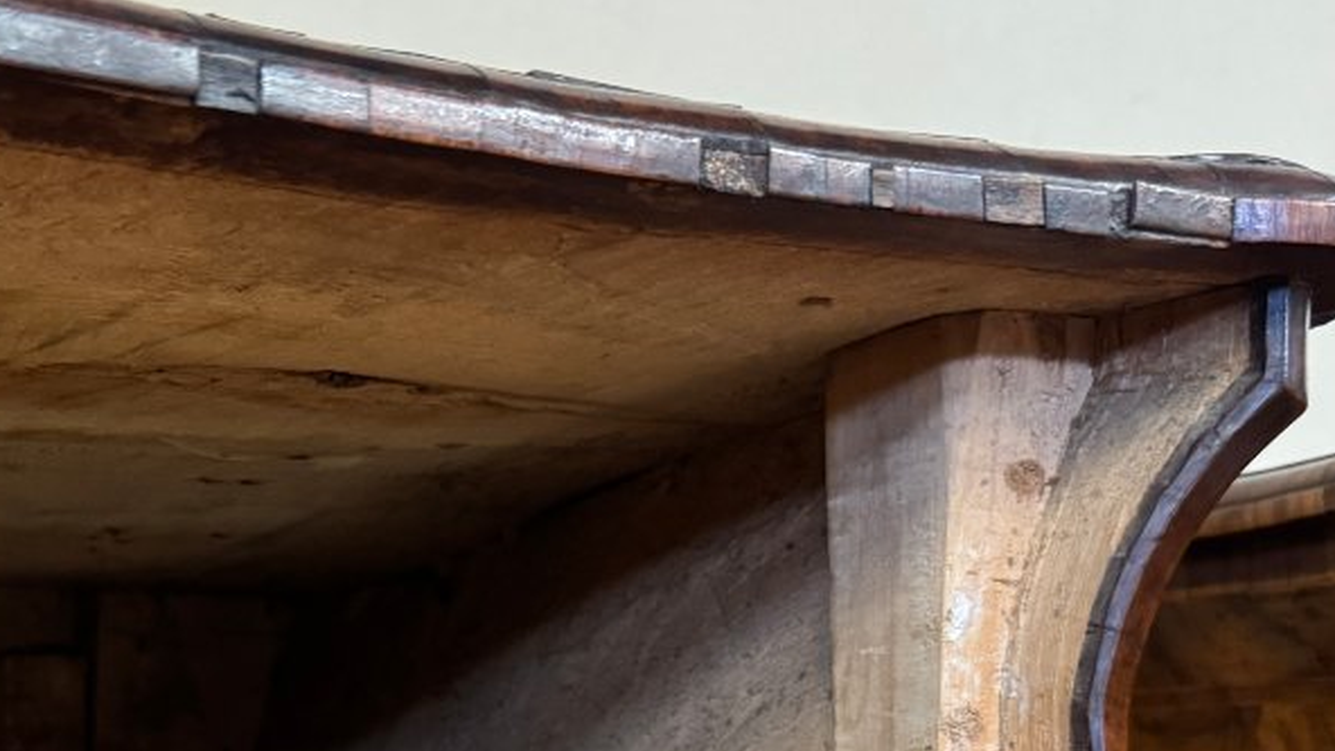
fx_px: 1876
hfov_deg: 37.0
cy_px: 704
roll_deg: +0.5
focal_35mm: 53
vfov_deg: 22.0
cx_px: 169
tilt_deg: +3.1
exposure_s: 1/33
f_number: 1.78
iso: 640
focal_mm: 6.76
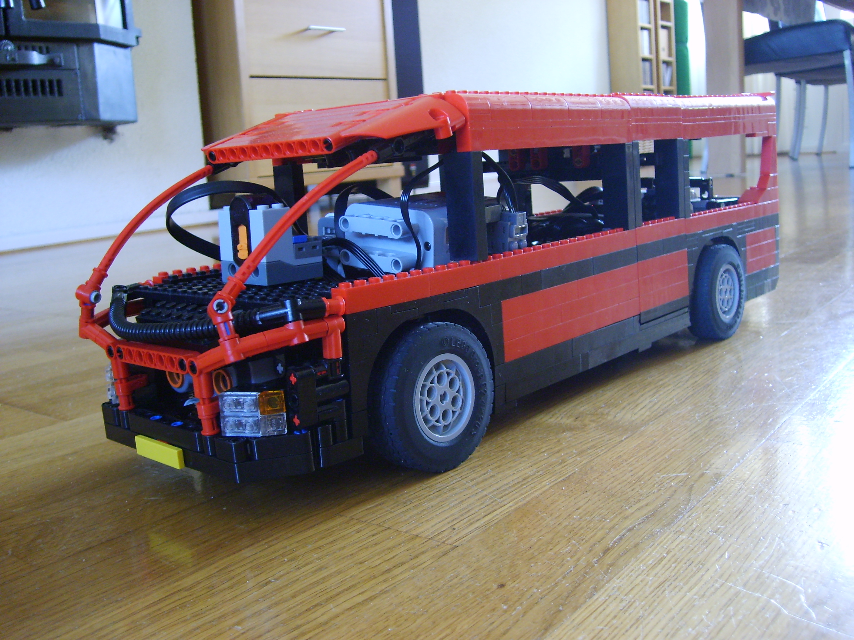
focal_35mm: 35
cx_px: 427
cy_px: 320
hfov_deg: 52.6
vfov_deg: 40.7
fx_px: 863
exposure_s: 1/20
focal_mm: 5.8
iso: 139
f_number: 2.8
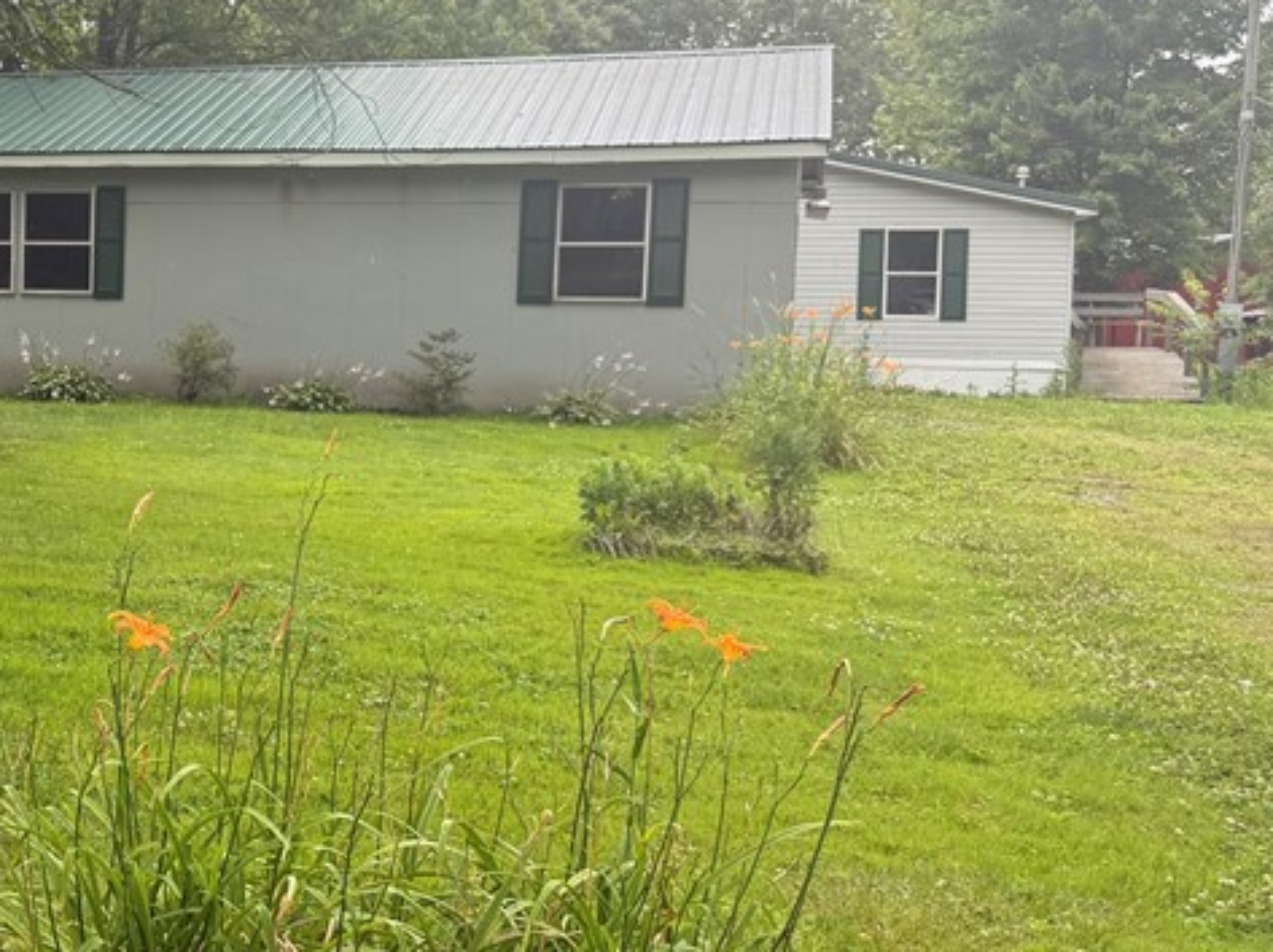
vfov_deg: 27.9
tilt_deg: -2.8
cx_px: -19
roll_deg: -1.1
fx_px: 1911
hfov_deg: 33.5
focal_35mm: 52
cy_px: 393
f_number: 1.78
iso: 100
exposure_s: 1/1410
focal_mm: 6.76
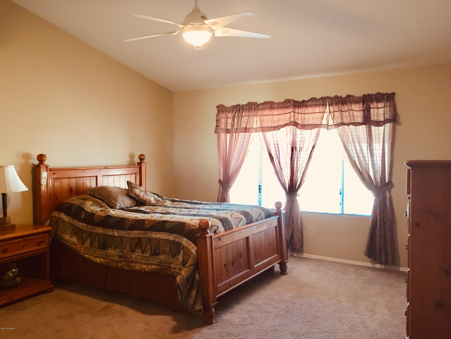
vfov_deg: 48.2
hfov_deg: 61.7
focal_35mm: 29
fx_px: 378
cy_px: 170
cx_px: 226
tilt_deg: -2.6
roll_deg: +0.0
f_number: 2.2
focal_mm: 4.15
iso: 100
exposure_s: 1/30
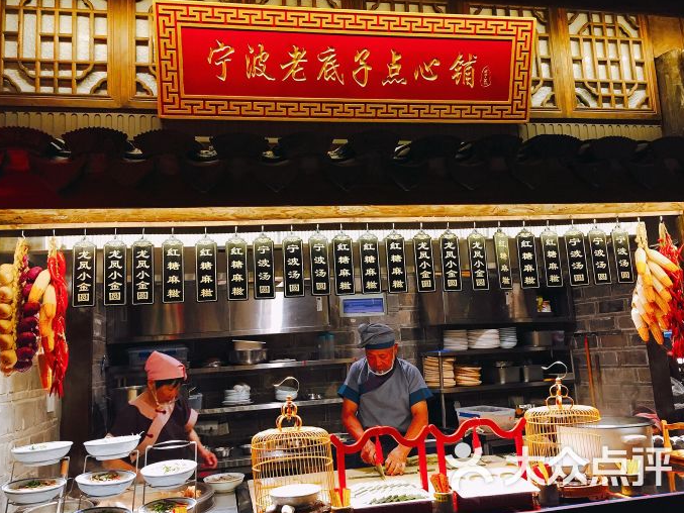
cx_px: 345
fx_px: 593
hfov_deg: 60.0
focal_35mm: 30
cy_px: 254
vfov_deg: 46.8
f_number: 2.2
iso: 160
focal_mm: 4.15
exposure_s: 1/33
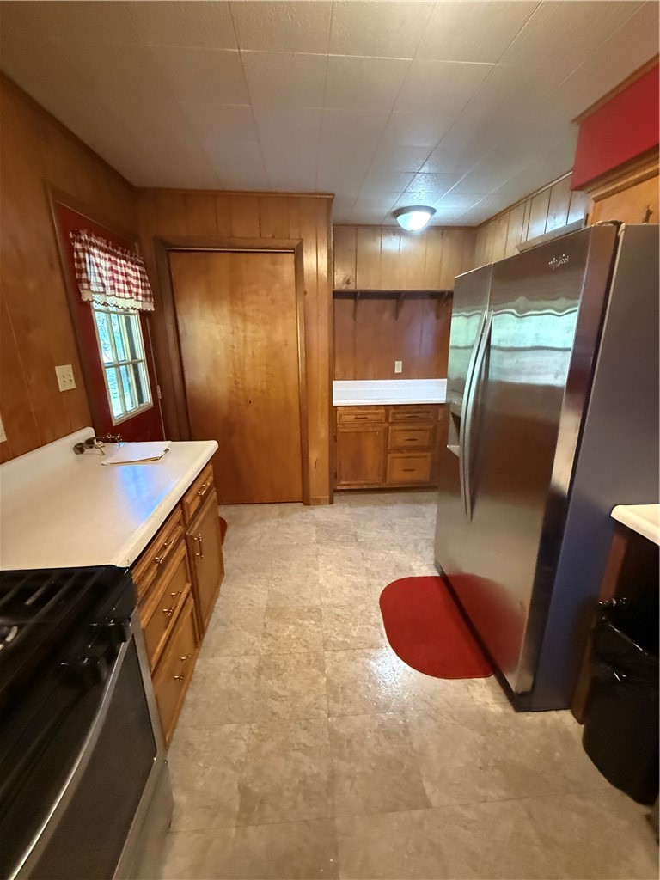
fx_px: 356
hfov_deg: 85.7
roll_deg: -0.1
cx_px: 330
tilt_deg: -15.9
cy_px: 440
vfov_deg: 102.1
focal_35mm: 14
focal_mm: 2.22
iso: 1250
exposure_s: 1/60
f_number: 2.2
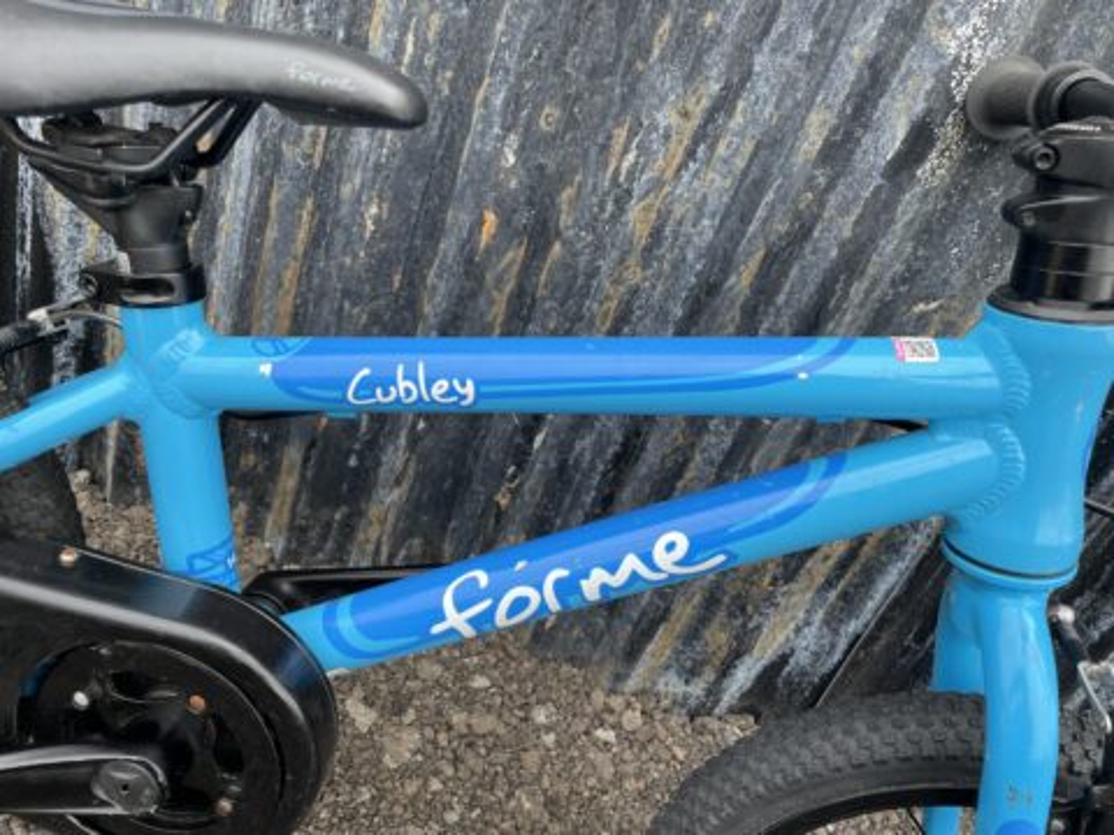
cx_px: 557
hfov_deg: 67.3
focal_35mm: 26
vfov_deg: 53.1
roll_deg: -21.4
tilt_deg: -29.6
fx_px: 837
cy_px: 418
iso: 32
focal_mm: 4.2
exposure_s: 1/401
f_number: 1.6
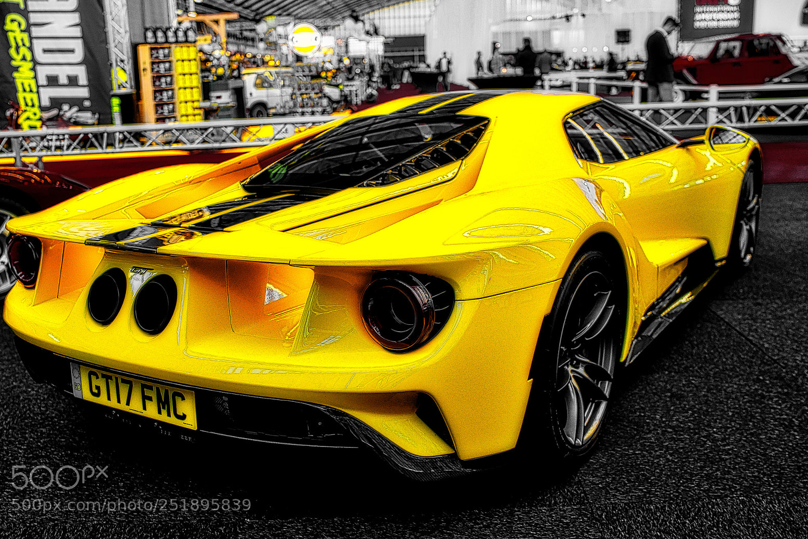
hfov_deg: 53.1
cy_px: 268
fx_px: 808
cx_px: 395
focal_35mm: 36
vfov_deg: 36.9
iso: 640
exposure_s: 1/40
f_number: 2.8
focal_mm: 35
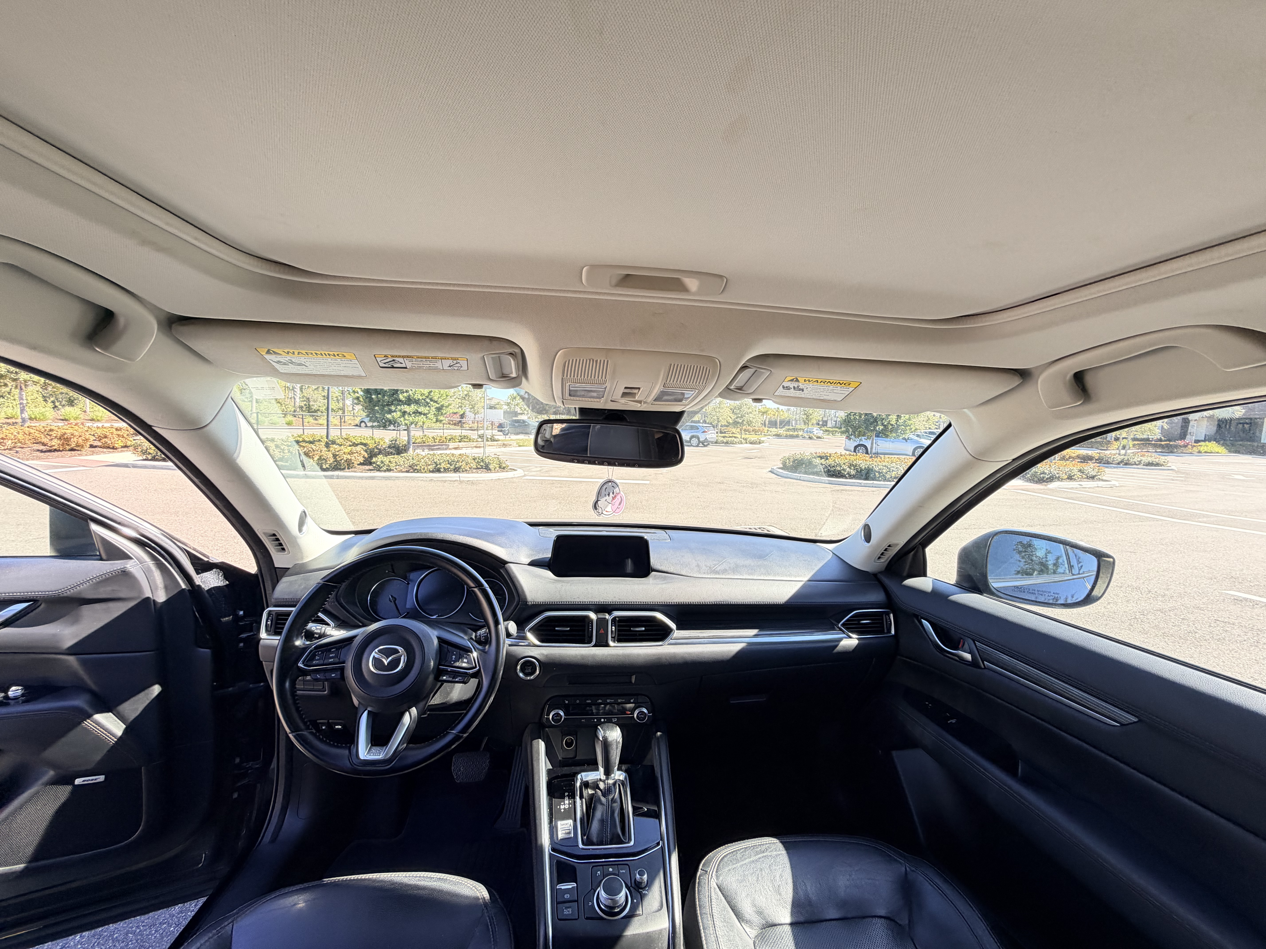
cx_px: 633
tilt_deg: -4.7
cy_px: 474
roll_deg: -1.3
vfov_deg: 85.7
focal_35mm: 14
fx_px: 512
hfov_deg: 102.1
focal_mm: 2.22
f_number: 2.2
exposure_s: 1/152
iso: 50
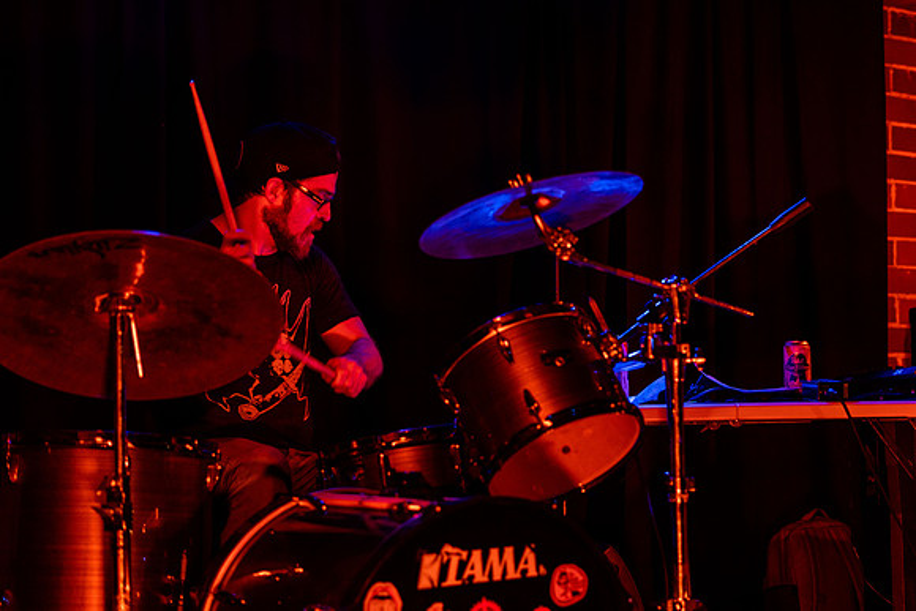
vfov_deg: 19.3
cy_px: 298
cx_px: 615
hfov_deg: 28.4
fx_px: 1799
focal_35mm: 71
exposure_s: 1/250
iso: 640
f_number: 2.2
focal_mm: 50
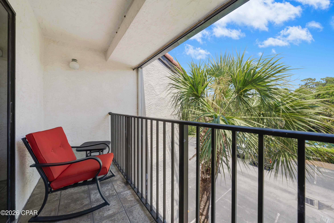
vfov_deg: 90.0
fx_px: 111
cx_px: 167
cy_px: 112
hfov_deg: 112.6
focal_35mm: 12
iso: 100
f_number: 5.6
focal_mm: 12
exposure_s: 1/400
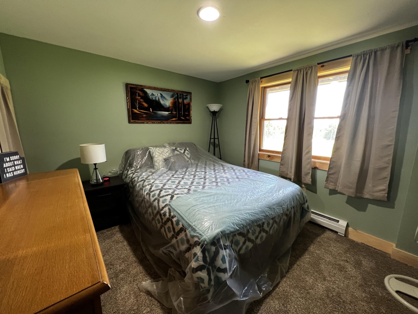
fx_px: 157
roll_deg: -0.3
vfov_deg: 89.9
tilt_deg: -9.8
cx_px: 209
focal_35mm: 13
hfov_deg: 106.2
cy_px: 157
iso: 160
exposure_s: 1/60
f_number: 1.8
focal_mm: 1.57
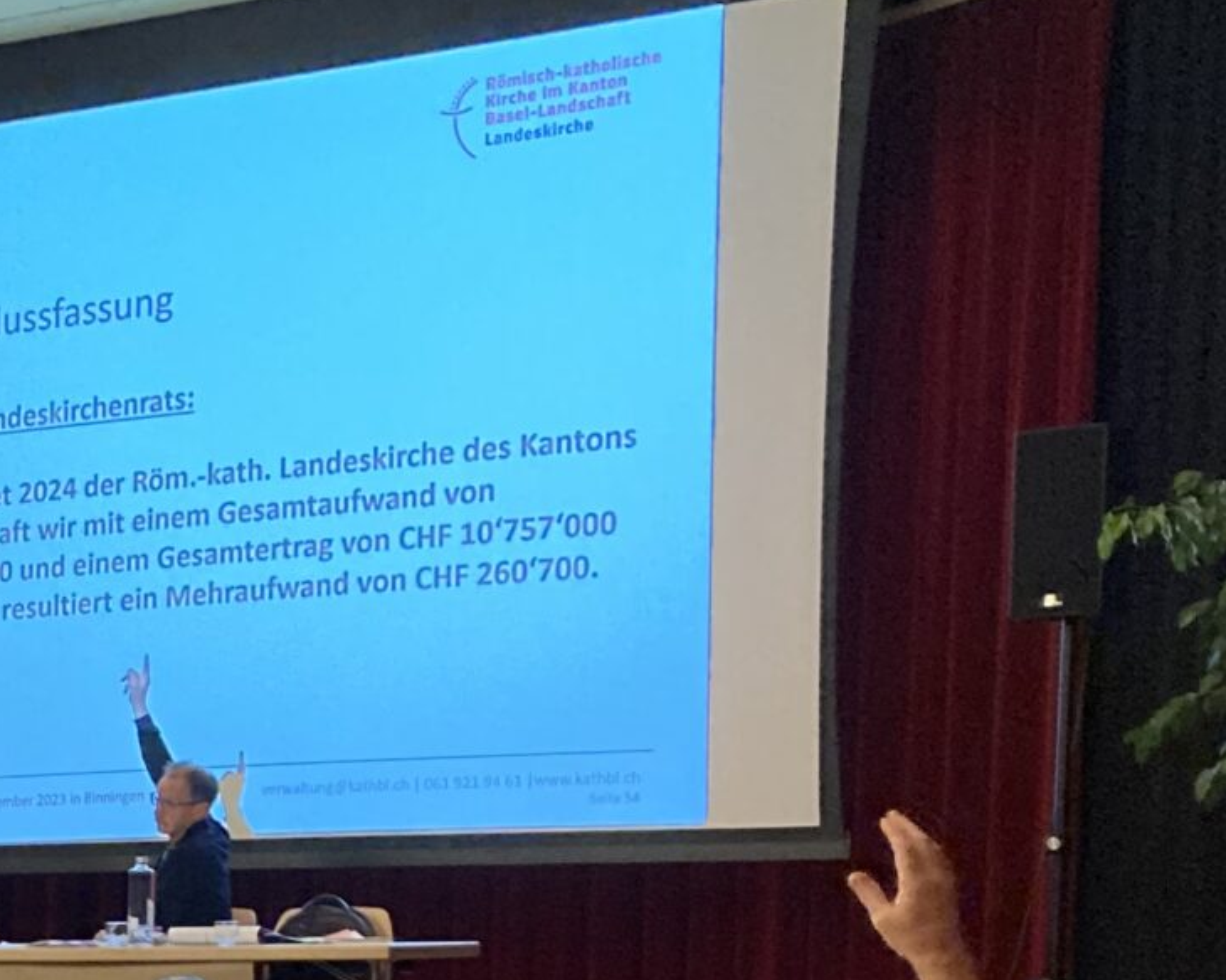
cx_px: -710
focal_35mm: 96
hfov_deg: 17.5
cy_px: 1283
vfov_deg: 15.3
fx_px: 3483
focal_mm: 3.99
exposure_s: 1/33
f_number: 1.8
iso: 320
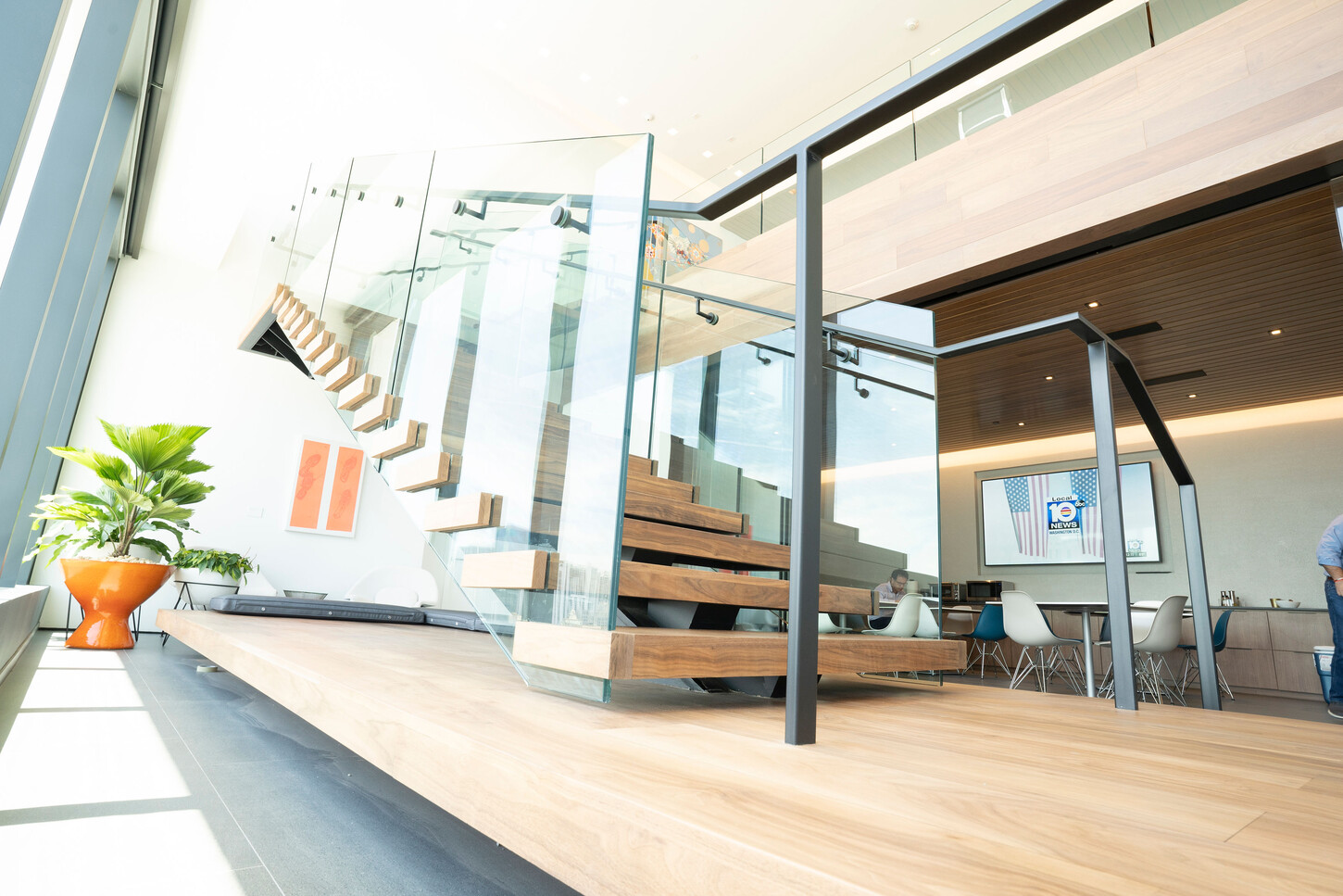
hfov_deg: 90.0
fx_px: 672
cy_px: 448
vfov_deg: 67.4
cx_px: 672
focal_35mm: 18
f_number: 9
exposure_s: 1/30
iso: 640
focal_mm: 18
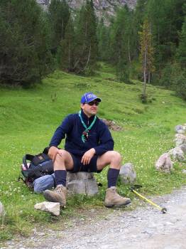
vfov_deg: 29.0
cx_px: 93
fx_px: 481
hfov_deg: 21.9
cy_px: 124
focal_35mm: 67
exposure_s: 1/90
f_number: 3.2
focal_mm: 11.1
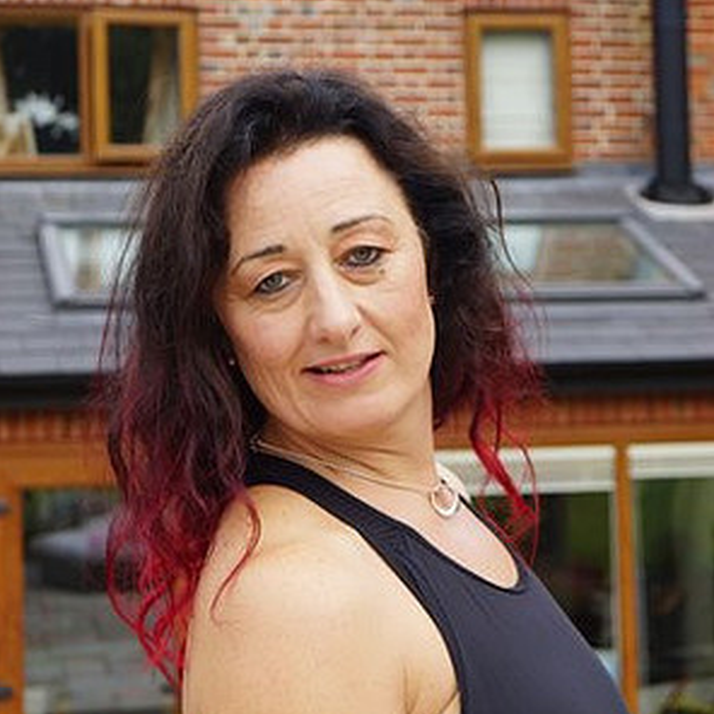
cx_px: 355
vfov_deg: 17.9
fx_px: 2264
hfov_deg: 17.9
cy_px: 289
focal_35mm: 97
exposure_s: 1/160
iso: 100
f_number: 5.6
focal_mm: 50
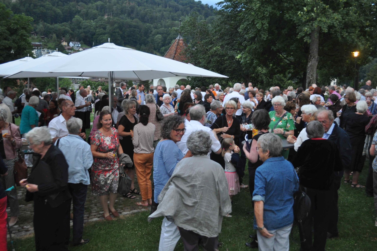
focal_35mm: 36
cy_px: 126
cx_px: 188
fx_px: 377
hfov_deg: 53.2
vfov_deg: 36.8
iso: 800
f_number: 4
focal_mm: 24
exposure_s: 1/40
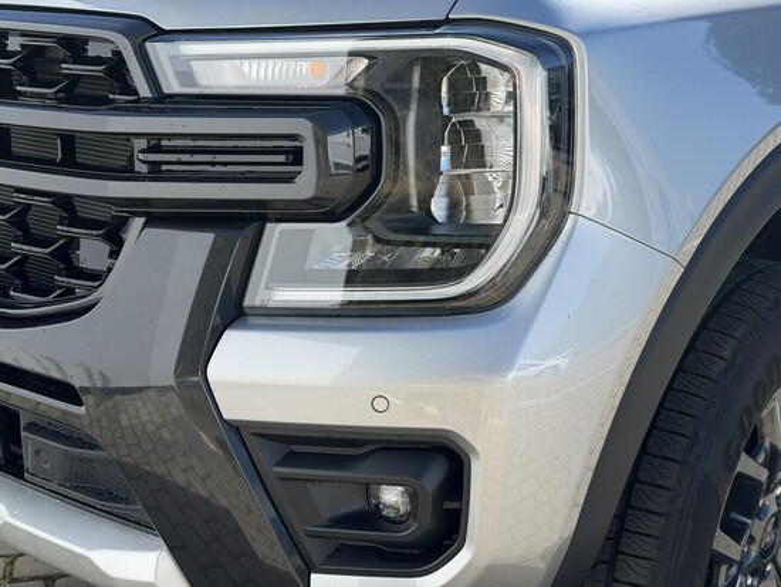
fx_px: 1083
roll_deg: +0.9
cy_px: 294
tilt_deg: -14.0
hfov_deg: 39.6
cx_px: 390
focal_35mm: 48
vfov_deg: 30.3
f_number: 1.78
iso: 80
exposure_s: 1/2762
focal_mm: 6.76
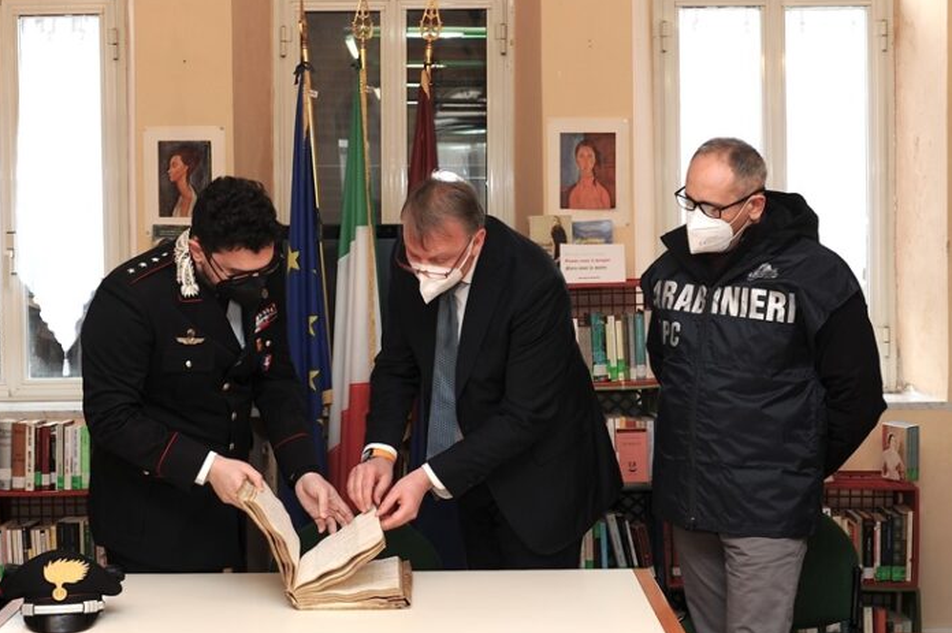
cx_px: 455
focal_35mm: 69
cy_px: 267
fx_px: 1823
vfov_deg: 19.7
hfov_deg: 29.3
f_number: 5
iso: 200
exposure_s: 1/30
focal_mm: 40
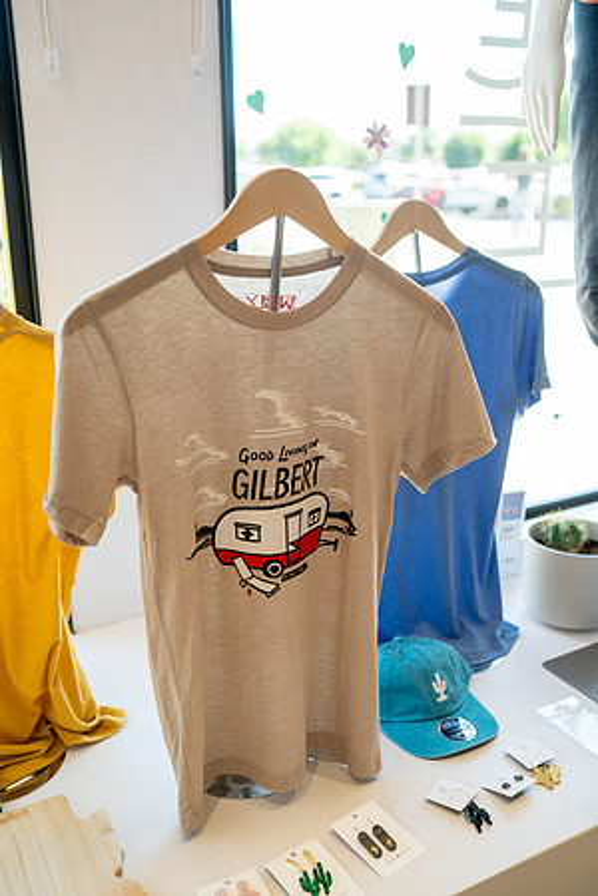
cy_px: 448
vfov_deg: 54.4
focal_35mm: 35
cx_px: 299
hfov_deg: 37.9
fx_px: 872
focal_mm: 35
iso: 640
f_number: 2.8
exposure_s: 1/250
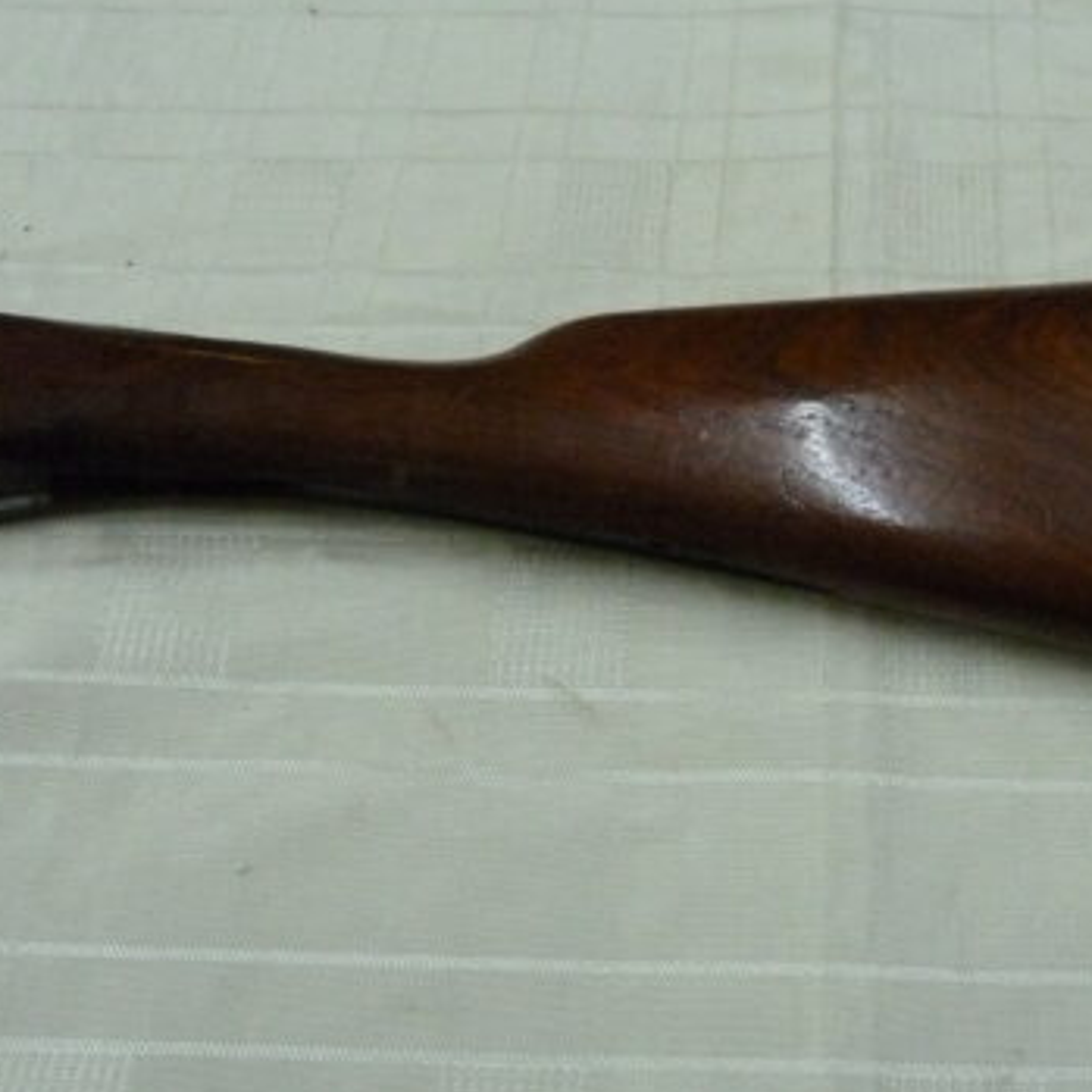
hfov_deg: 43.0
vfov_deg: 43.9
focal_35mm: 38
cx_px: 767
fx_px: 1356
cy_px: 538
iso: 800
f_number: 3.3
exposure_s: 1/125
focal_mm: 4.1
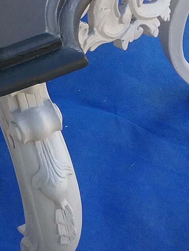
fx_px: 655
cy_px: 4
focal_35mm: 90
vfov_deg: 21.1
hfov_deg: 15.6
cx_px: -55
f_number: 2.2
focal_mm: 3.3
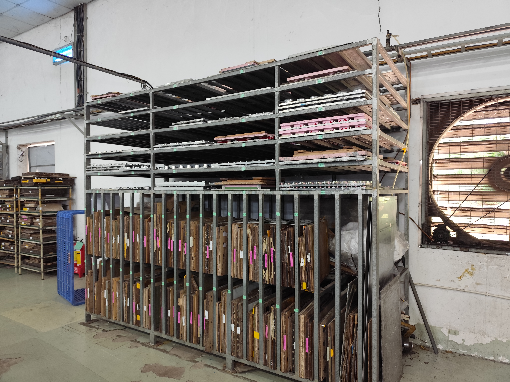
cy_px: 191
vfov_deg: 58.9
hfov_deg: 73.9
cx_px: 255
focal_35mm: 23
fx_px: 339
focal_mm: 6.14
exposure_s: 1/25
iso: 1000
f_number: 1.65
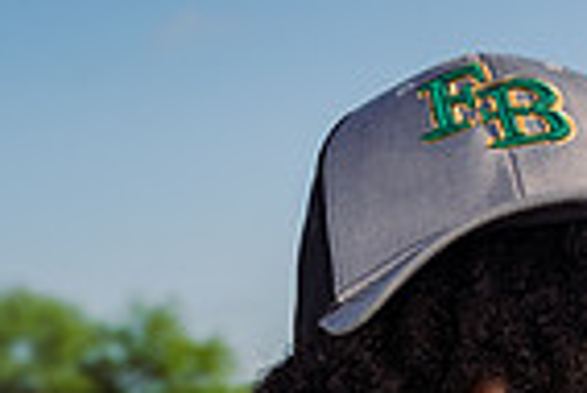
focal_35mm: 133
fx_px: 2171
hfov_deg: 15.3
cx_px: 508
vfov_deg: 9.4
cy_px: 898
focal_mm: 42
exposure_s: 1/250
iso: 50
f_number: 5.6
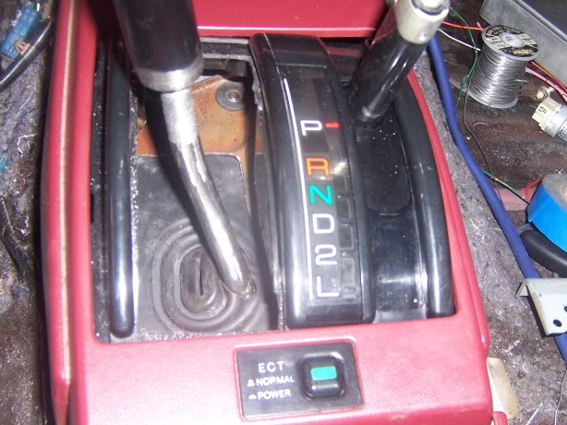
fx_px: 704
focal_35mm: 43
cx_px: 302
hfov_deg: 43.8
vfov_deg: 33.6
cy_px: 214
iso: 140
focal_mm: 5.5
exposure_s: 1/60
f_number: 2.8
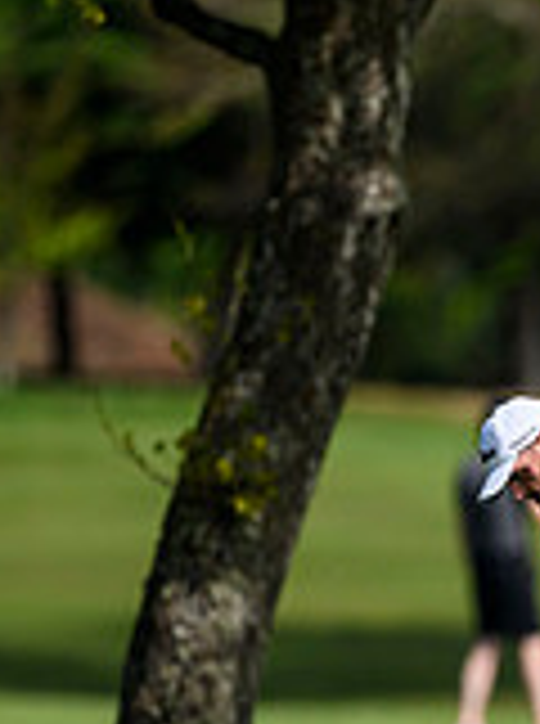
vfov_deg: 1.4
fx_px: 29006
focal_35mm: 1389
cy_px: 636
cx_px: 1116
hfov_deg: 1.1
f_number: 3.5
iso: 500
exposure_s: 1/6400
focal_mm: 400
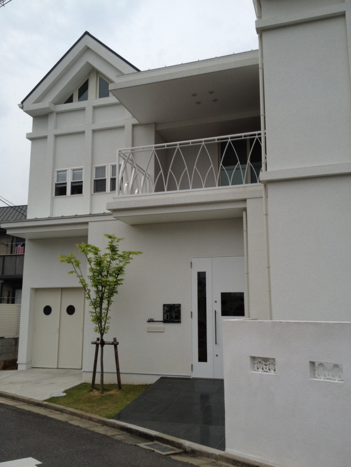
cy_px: 234
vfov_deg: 52.6
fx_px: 473
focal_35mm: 35
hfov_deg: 40.7
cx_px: 176
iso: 64
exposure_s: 1/2762
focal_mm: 4.28
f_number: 2.4
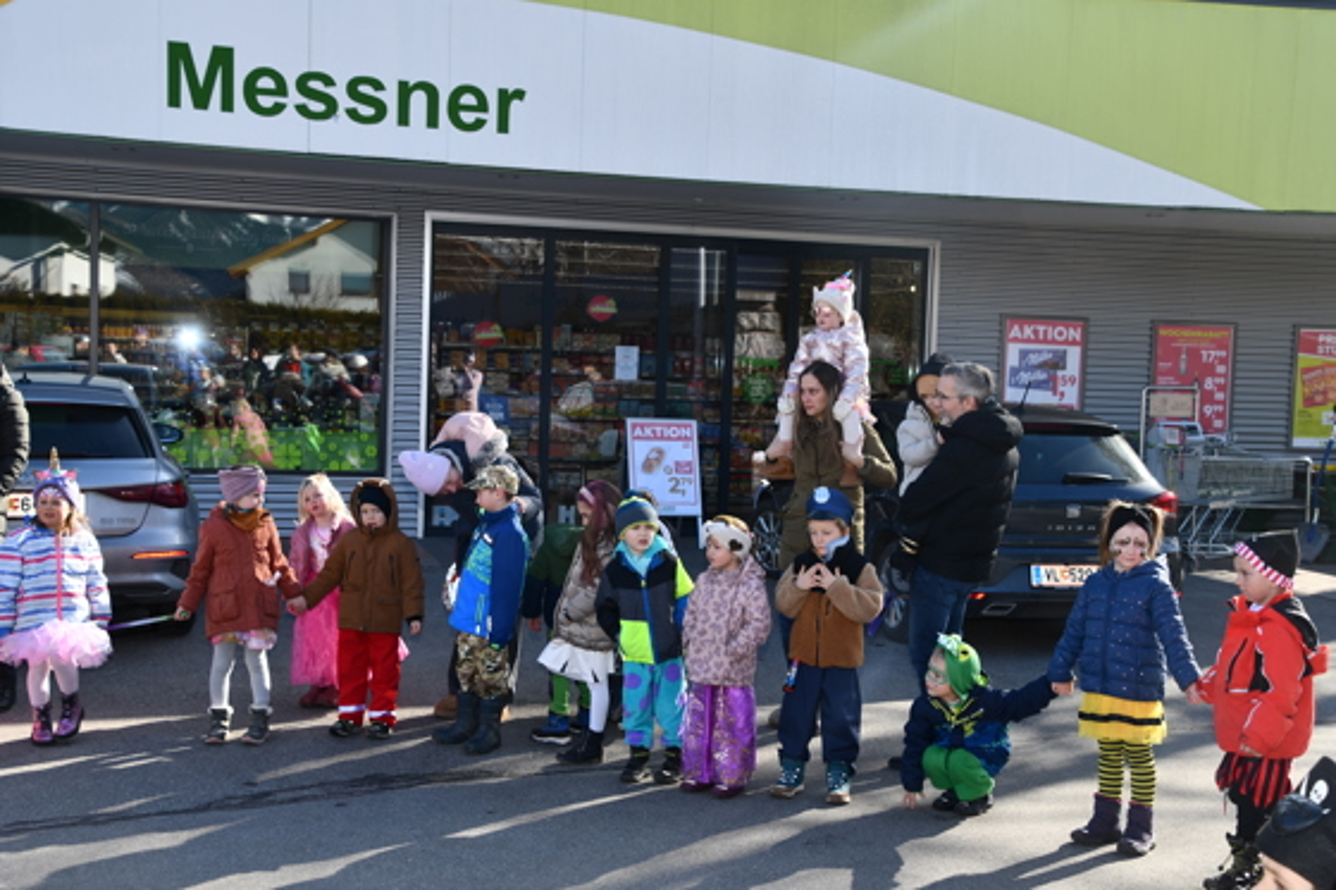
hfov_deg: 43.6
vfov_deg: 29.8
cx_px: 668
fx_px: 1669
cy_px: 445
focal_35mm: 45
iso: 100
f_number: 6.3
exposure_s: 1/160
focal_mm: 30
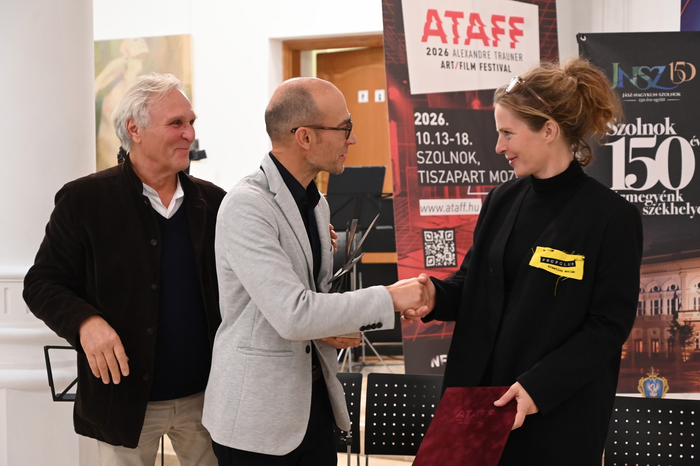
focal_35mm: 56
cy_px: 233
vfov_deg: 24.2
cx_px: 350
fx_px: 1088
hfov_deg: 35.7
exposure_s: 1/100
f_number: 4
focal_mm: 56
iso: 6400
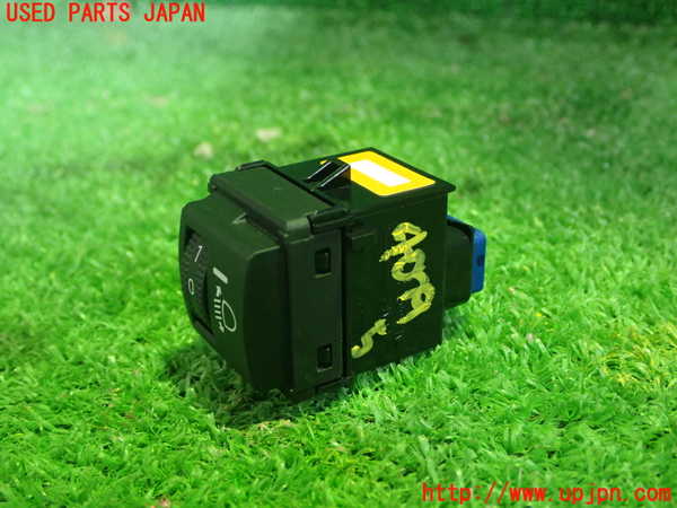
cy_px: 254
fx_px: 919
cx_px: 338
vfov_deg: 30.9
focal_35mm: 47
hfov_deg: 40.4
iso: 800
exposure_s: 1/15
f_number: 3.1
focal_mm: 8.4
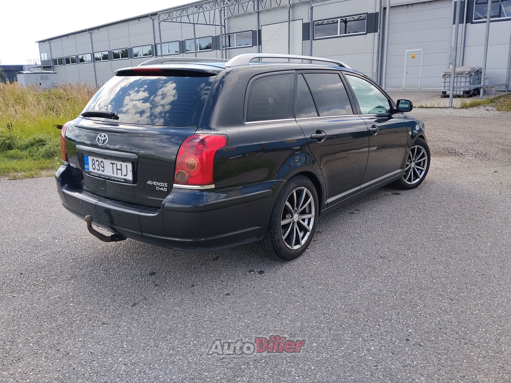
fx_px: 428
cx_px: 256
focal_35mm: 29
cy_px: 192
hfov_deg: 61.7
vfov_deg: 48.2
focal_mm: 4.22
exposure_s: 1/731
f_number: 1.8
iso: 50
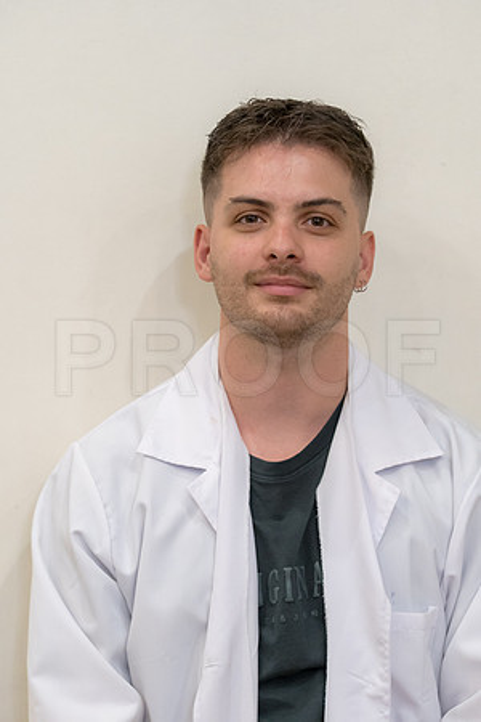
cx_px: 240
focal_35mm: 180
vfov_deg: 11.4
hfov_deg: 7.6
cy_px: 361
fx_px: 3607
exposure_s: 1/80
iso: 5000
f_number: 4
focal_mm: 180
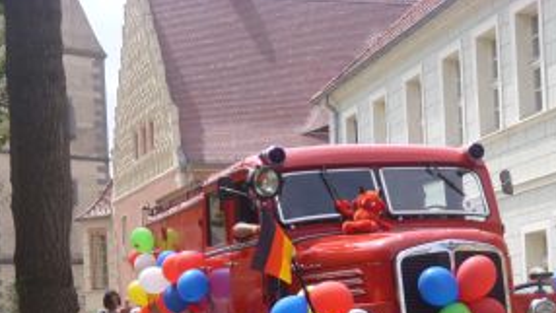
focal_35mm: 93
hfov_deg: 22.8
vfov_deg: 12.9
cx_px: 369
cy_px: 290
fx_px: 1371
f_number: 4.1
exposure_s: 1/500
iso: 100
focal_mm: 10.9
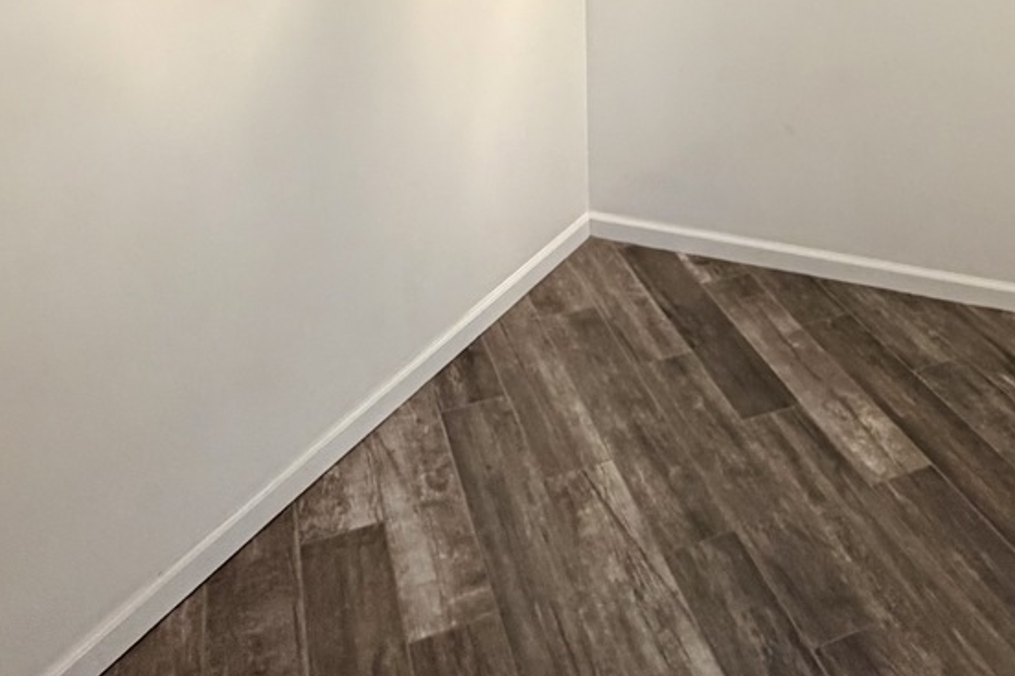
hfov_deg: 48.7
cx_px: 763
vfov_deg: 31.2
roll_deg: -0.1
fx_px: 1071
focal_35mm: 38
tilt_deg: -9.3
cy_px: -68
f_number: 2.2
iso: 320
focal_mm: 2.22
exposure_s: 1/120
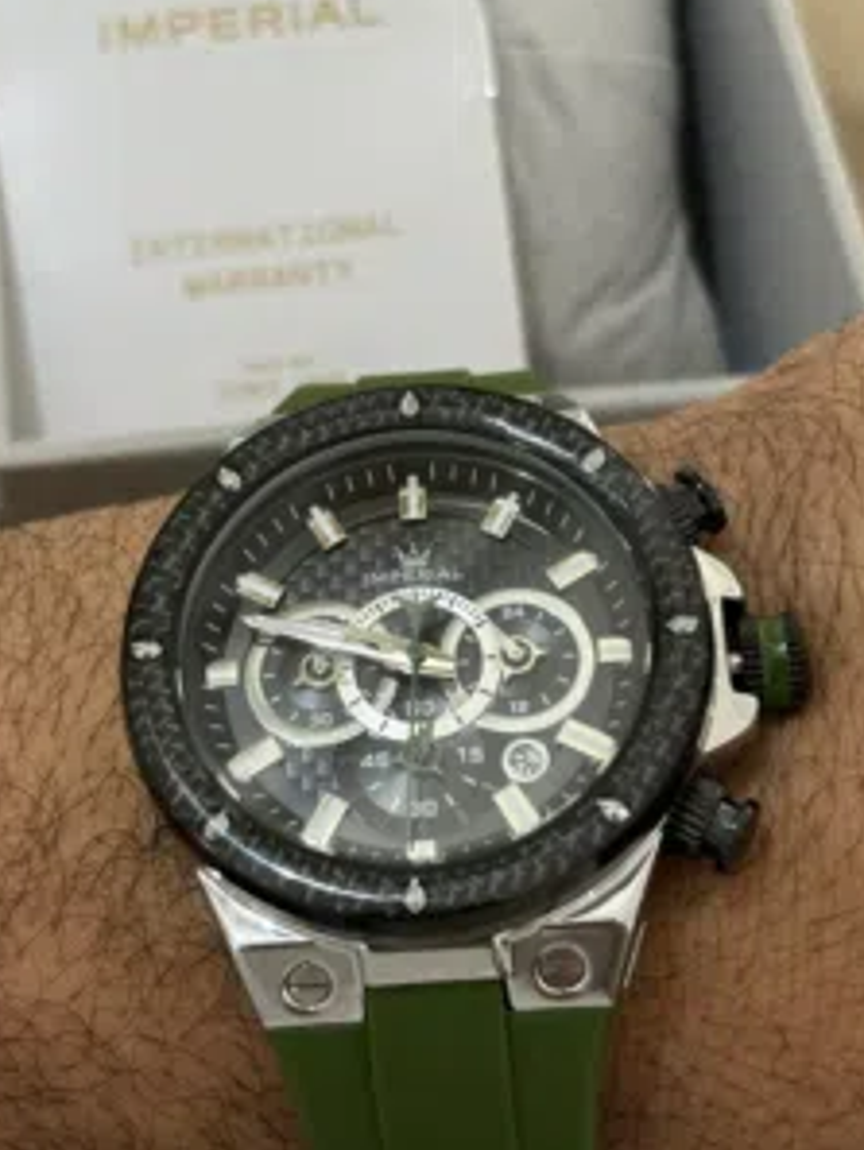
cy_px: 426
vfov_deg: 27.7
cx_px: 399
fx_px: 2328
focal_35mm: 70
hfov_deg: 21.0
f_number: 1.6
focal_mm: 5.96
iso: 160
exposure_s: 1/45
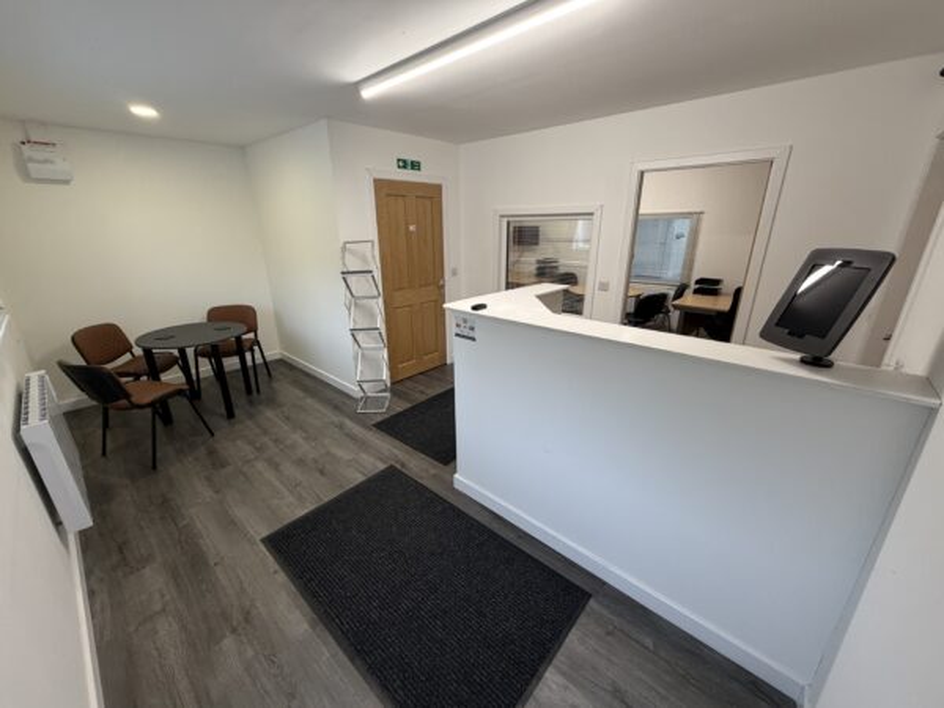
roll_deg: +0.9
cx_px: 472
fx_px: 382
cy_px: 354
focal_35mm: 14
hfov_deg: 102.1
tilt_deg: -18.2
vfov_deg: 85.7
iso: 250
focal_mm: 2.22
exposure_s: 1/100
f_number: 2.2
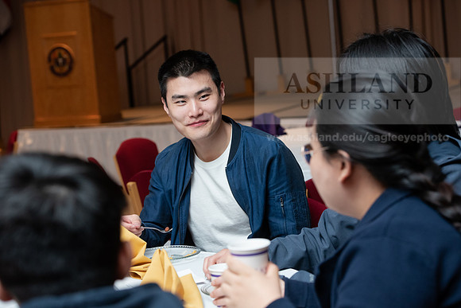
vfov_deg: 16.1
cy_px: 154
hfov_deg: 23.9
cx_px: 230
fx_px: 1089
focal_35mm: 85
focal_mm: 85
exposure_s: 1/160
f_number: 5.6
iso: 2000
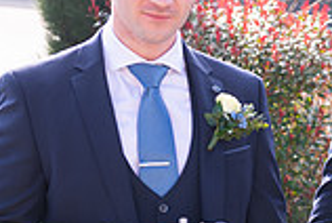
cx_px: 473
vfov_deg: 8.9
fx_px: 1423
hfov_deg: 12.7
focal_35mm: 154
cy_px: 222
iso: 80
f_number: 5
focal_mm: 42
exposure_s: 1/160
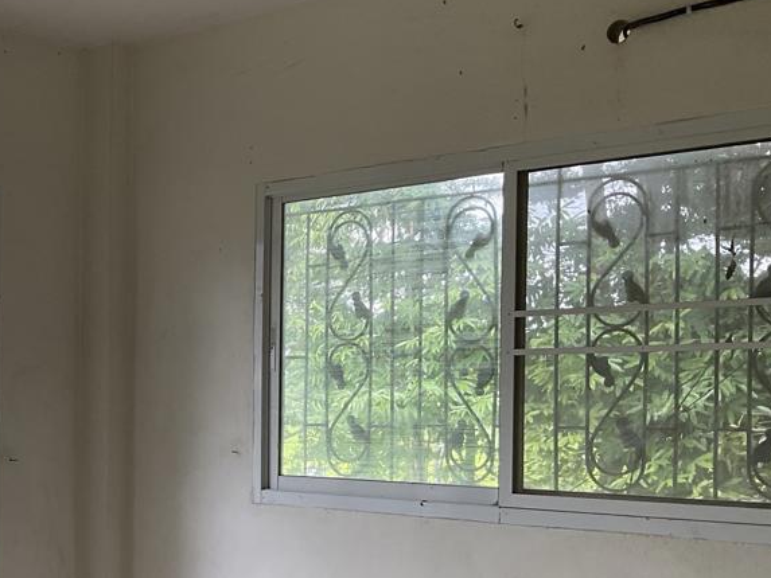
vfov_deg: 25.0
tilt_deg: -1.3
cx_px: 22
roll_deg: -0.4
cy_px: 430
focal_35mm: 58
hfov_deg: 31.1
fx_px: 1292
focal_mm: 3
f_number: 1.8
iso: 25
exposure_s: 1/100
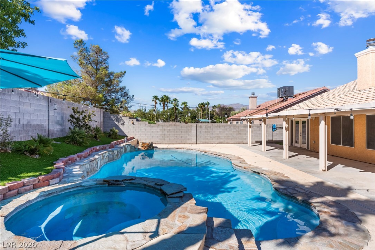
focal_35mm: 20
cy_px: 125
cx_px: 188
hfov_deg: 84.0
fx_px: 208
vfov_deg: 61.9
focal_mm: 20
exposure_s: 1/8000
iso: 400
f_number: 8
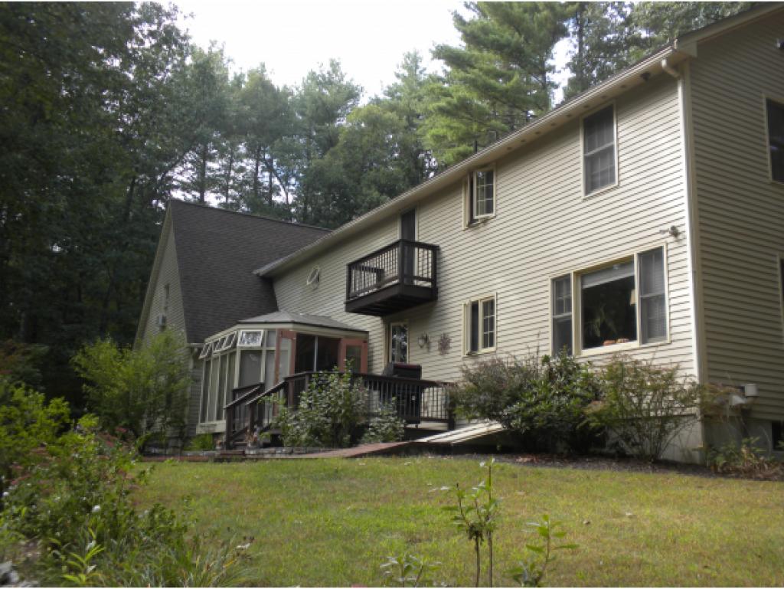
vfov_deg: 38.7
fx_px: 838
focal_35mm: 37
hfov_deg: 50.1
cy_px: 294
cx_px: 392
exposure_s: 1/120
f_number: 3.5
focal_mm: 6.6
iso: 64
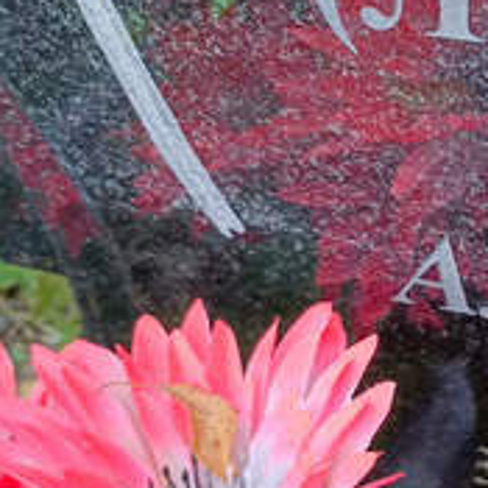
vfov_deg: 17.2
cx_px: 778
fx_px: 1611
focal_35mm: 101
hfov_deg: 15.6
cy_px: 265
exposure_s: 1/60
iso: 309
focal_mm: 4.76
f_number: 1.69
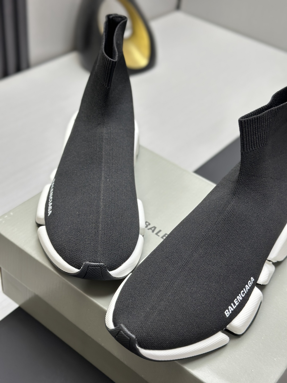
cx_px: 144
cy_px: 192
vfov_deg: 39.7
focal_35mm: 48
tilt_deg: -38.3
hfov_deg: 30.3
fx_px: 531
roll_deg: -7.1
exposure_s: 1/50
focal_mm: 6.86
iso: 80
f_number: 1.78
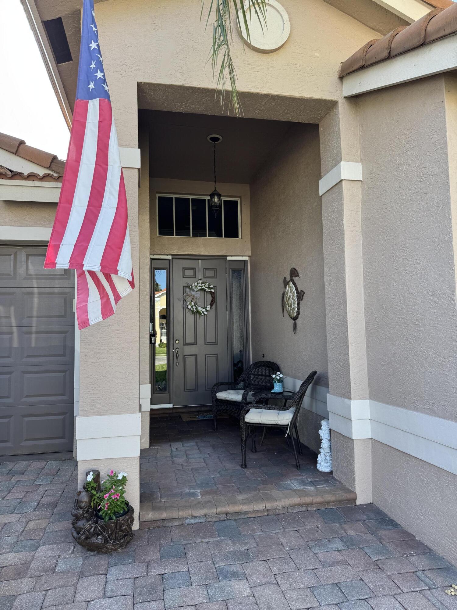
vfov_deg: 71.6
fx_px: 422
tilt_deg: +3.8
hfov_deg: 56.8
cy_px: 305
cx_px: 228
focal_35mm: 24
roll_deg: -0.3
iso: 80
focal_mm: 6.76
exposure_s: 1/372
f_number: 1.78
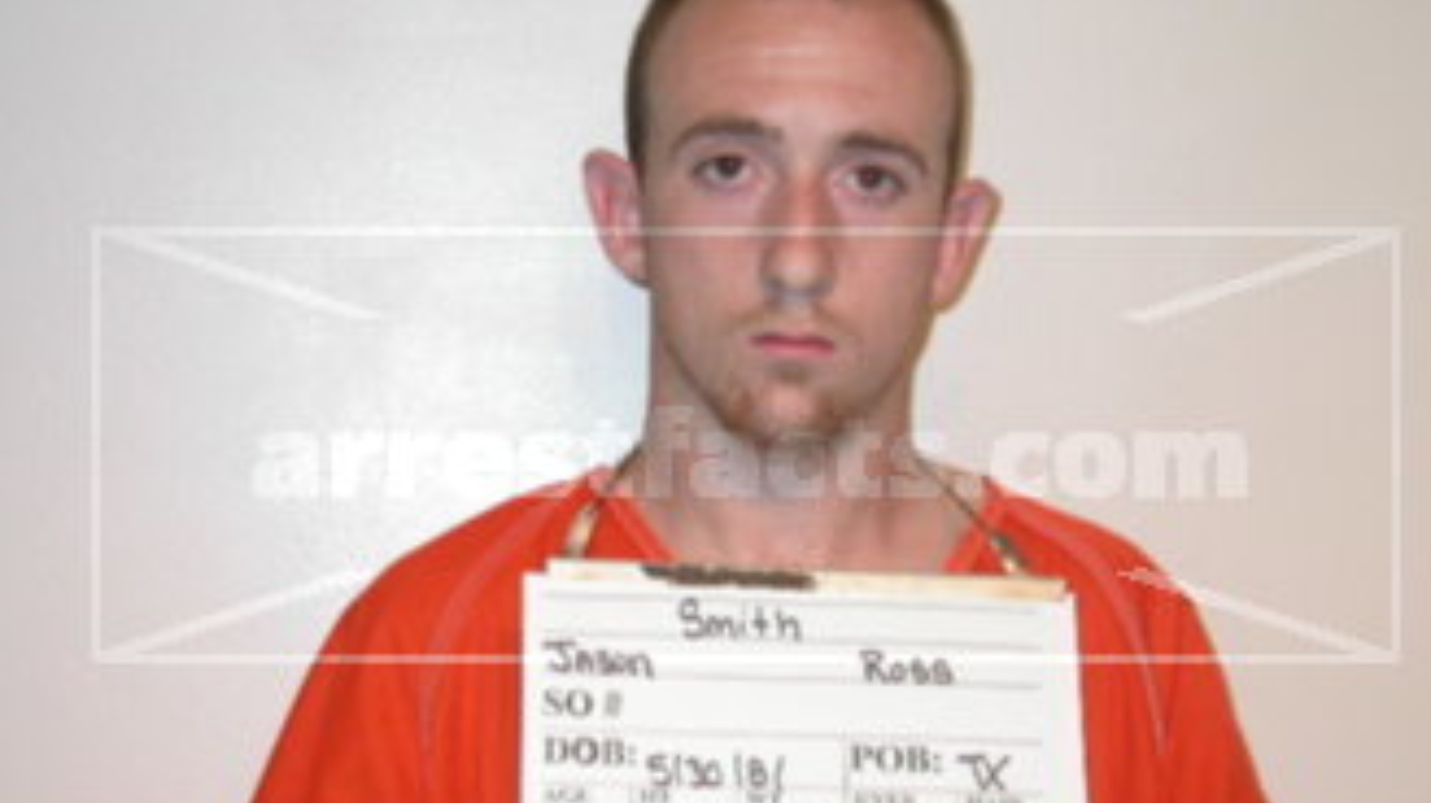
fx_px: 2958
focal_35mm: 78
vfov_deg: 15.5
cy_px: 447
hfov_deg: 27.2
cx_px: 748
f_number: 3.3
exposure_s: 1/60.3
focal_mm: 14.2
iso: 100
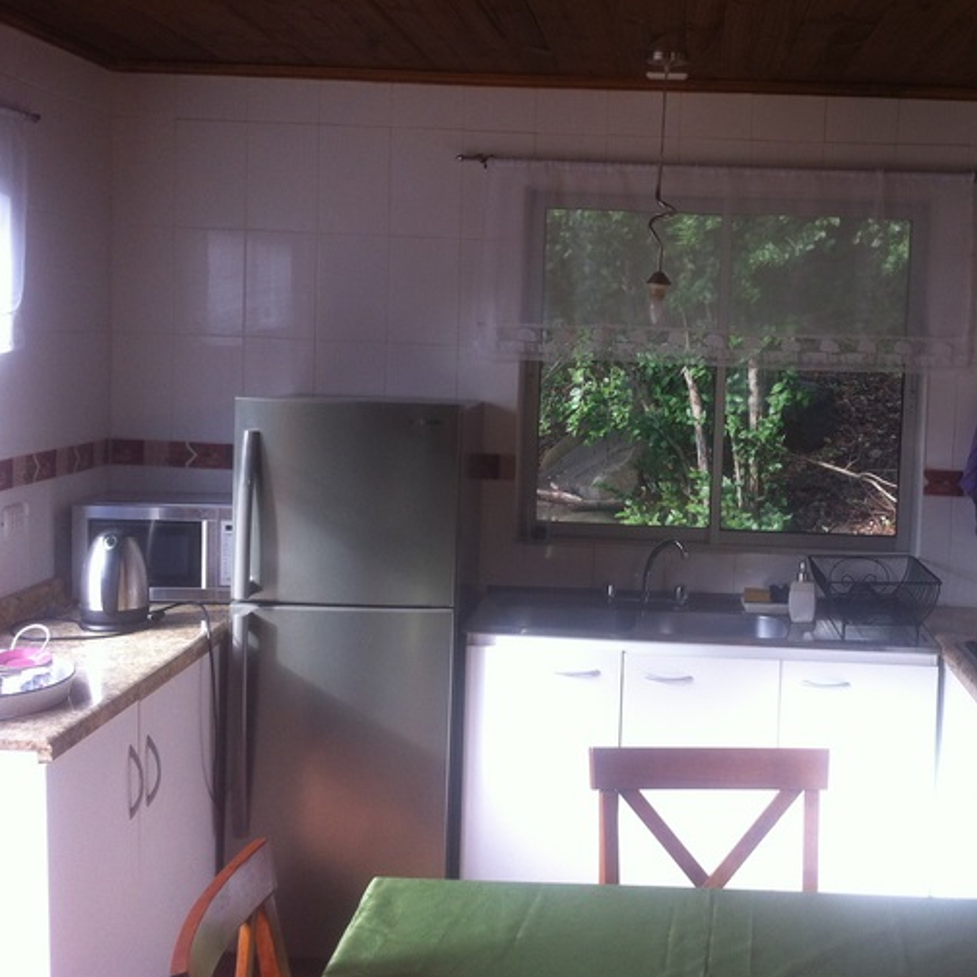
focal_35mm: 49
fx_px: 1565
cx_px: 636
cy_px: 405
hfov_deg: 34.4
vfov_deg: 34.6
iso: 80
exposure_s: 1/25
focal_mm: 3.85
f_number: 2.8
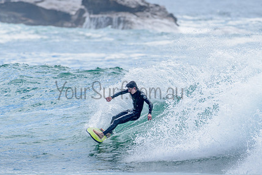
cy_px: 91
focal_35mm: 832
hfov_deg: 2.5
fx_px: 6057
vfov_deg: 1.7
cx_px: 138
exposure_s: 1/2000
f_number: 5.6
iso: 280
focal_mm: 500
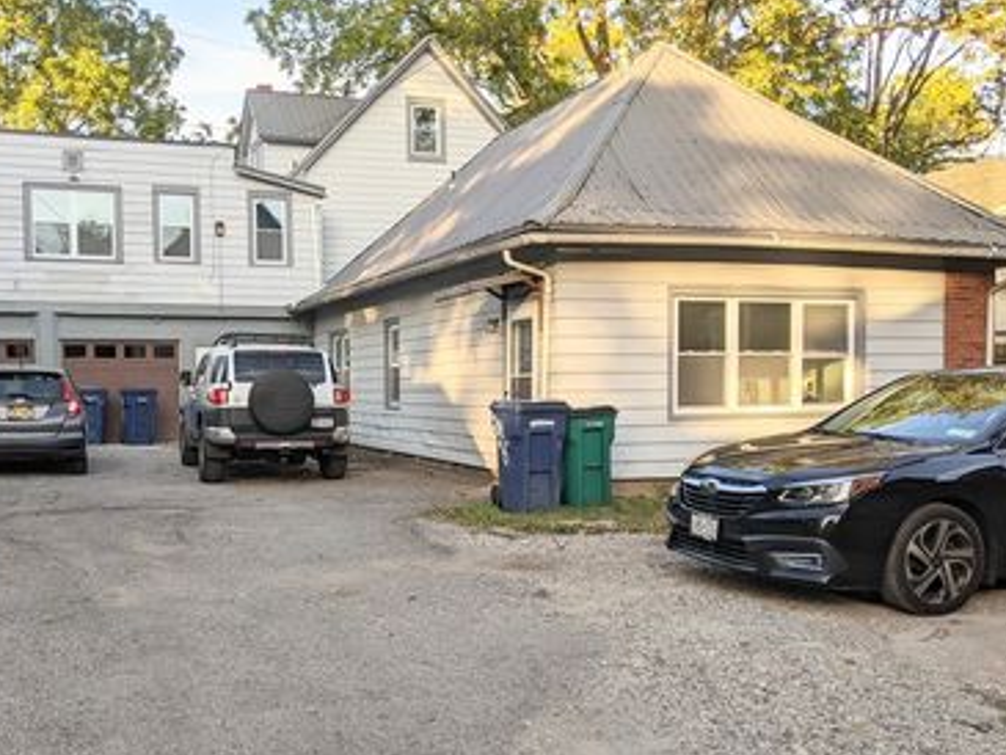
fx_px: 1076
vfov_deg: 38.6
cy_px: 445
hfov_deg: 50.0
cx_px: 438
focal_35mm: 37
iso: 40
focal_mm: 4.44
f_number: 1.8
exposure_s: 1/602
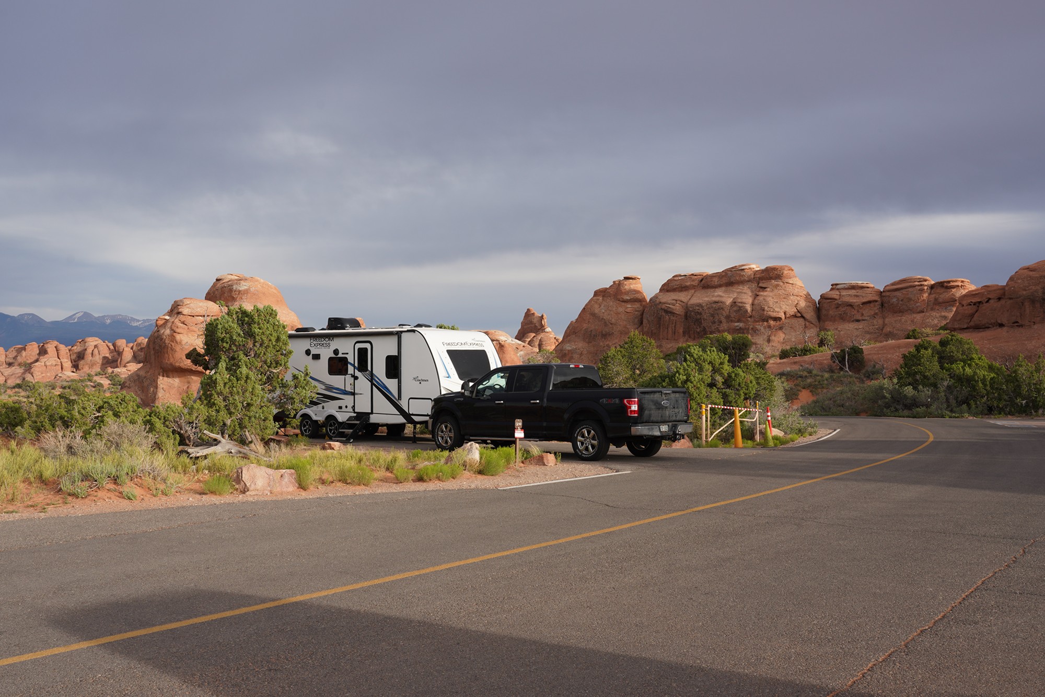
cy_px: 348
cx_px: 522
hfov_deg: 55.8
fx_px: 987
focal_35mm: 34
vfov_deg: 38.9
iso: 200
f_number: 11
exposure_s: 1/100
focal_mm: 34
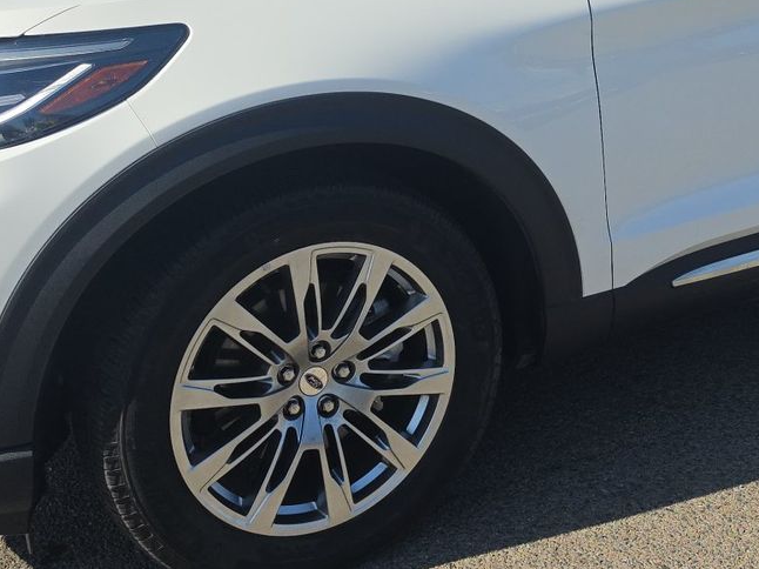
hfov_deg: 32.8
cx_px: 618
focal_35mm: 57
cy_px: 35
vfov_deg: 24.7
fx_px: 1249
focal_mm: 6.5
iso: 64
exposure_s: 1/7623
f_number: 1.4
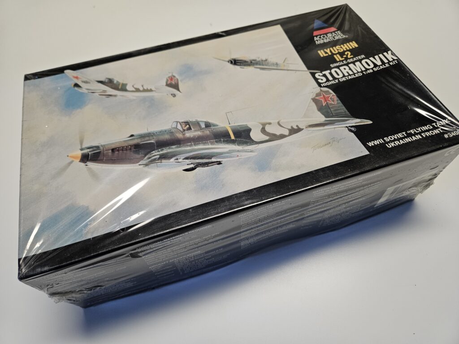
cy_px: 172
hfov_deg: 73.9
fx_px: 305
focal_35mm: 23
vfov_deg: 58.9
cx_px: 230
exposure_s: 1/120
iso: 200
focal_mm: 5.4
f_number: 1.8
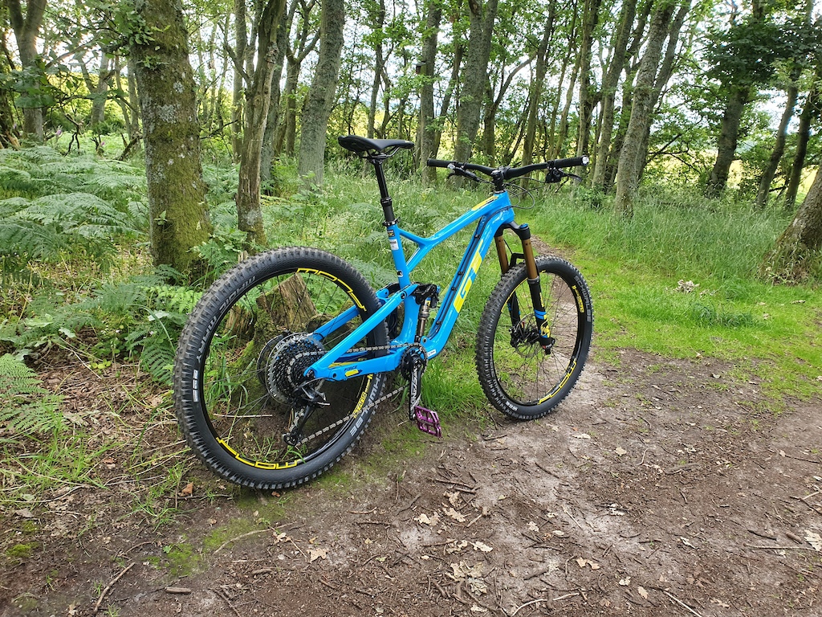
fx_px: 617
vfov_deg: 53.1
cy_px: 308
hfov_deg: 67.3
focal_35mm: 26
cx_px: 411
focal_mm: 4.32
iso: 64
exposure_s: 1/100
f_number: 2.4
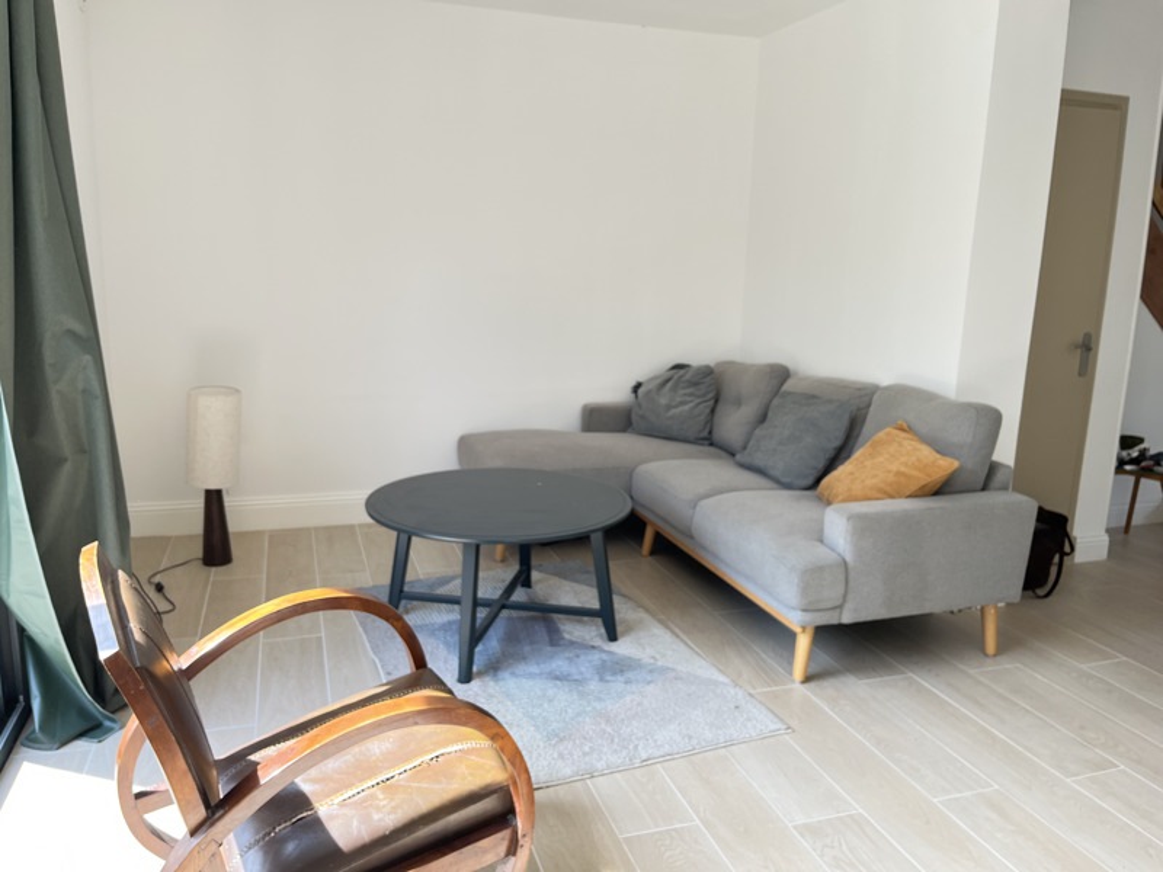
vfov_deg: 53.1
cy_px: 436
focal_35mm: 26
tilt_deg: -9.5
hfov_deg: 67.3
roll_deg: -0.1
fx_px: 874
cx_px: 582
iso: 50
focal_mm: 5.1
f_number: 1.6
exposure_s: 1/140
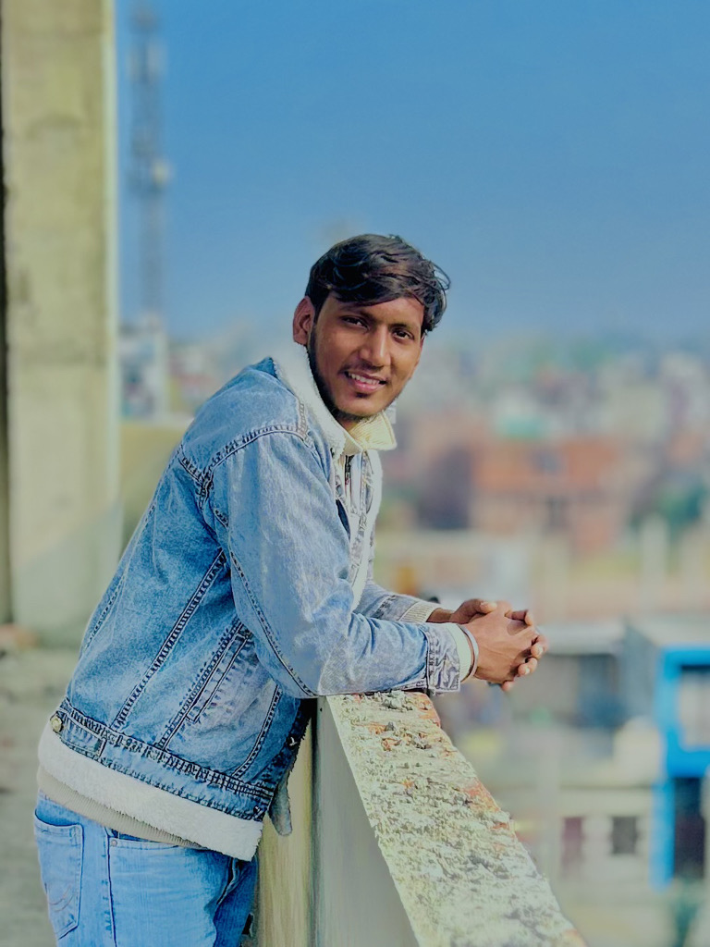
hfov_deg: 53.1
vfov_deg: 67.3
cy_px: 474
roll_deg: +0.8
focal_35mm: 26
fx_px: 711
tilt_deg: -6.1
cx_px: 355
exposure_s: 1/1972
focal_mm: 5.7
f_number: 1.5
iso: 50
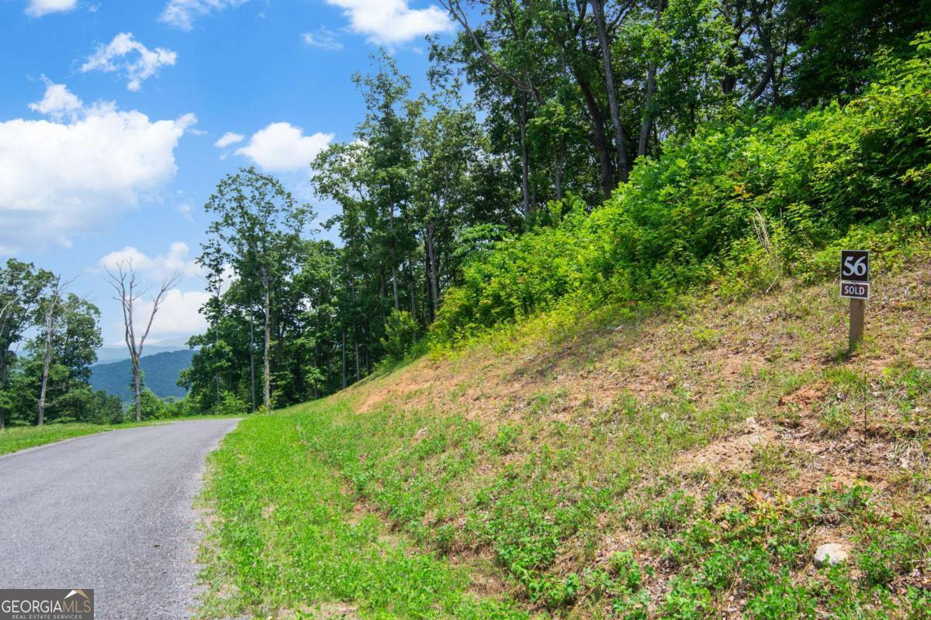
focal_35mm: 26
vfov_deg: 50.4
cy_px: 310
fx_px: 659
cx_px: 466
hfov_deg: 70.4
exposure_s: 1/1000
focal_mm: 17
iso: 400
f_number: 7.1
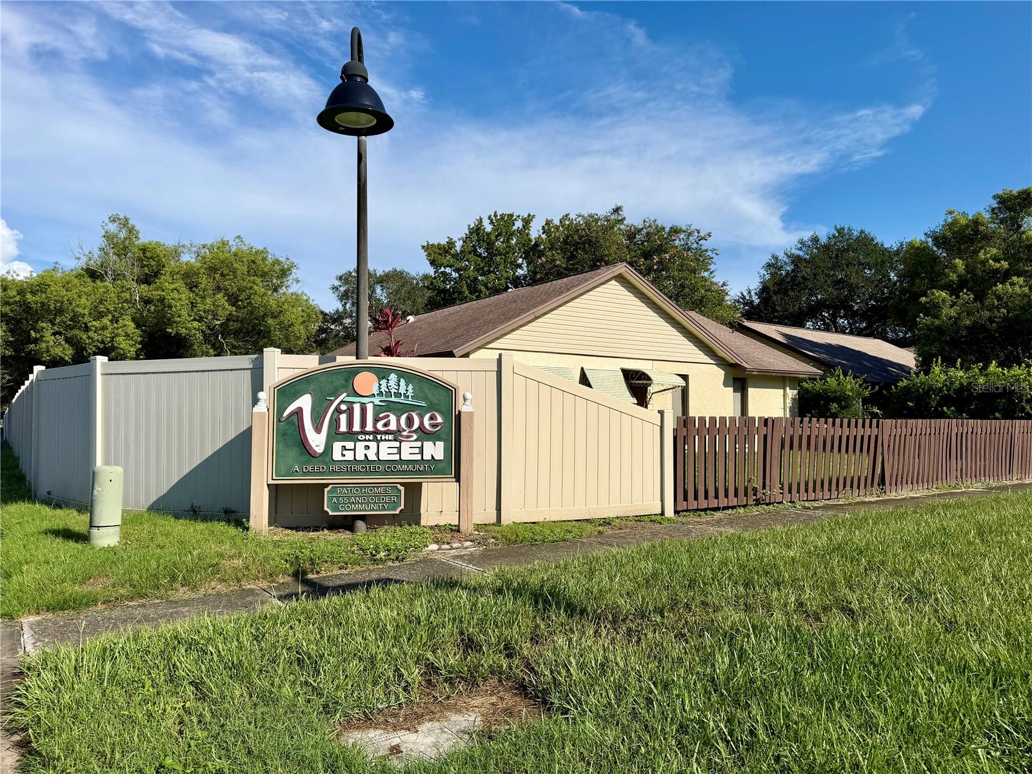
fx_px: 716
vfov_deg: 56.8
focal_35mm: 24
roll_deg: -0.6
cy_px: 387
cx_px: 516
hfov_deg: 71.6
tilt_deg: +1.7
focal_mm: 6.76
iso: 80
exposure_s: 1/7353
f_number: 1.78
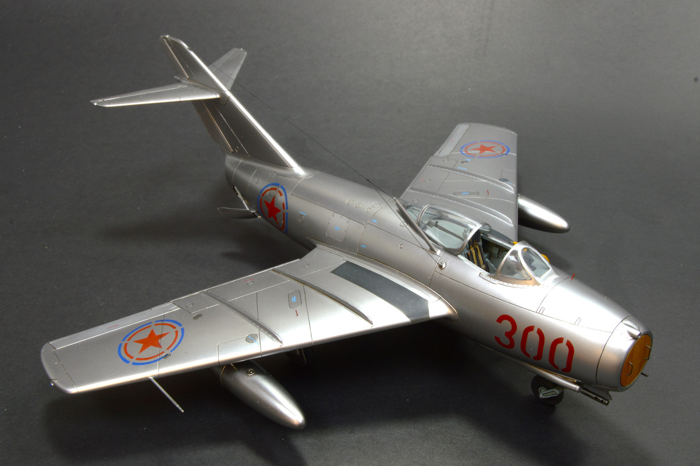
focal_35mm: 33
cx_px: 350
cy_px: 233
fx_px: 641
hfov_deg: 57.3
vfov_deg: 39.9
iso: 100
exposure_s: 1.3
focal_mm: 22
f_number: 22
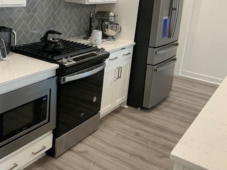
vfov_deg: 33.3
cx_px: 67
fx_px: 282
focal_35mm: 43
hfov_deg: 42.9
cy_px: 55
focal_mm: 3
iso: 64
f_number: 1.8
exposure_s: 1/60
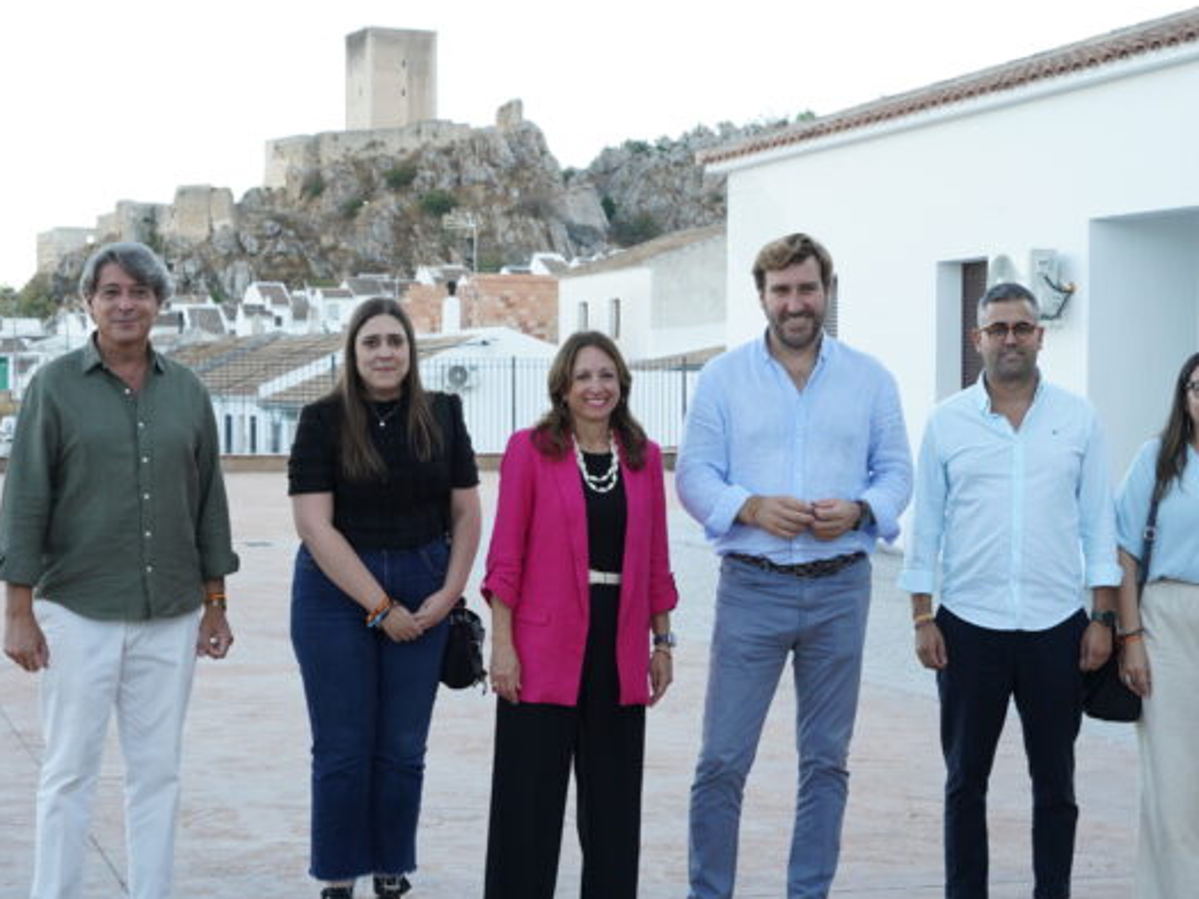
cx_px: 677
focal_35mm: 65
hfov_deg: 29.8
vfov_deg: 22.6
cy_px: 444
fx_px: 2251
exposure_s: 1/250
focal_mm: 59
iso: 1600
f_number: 8
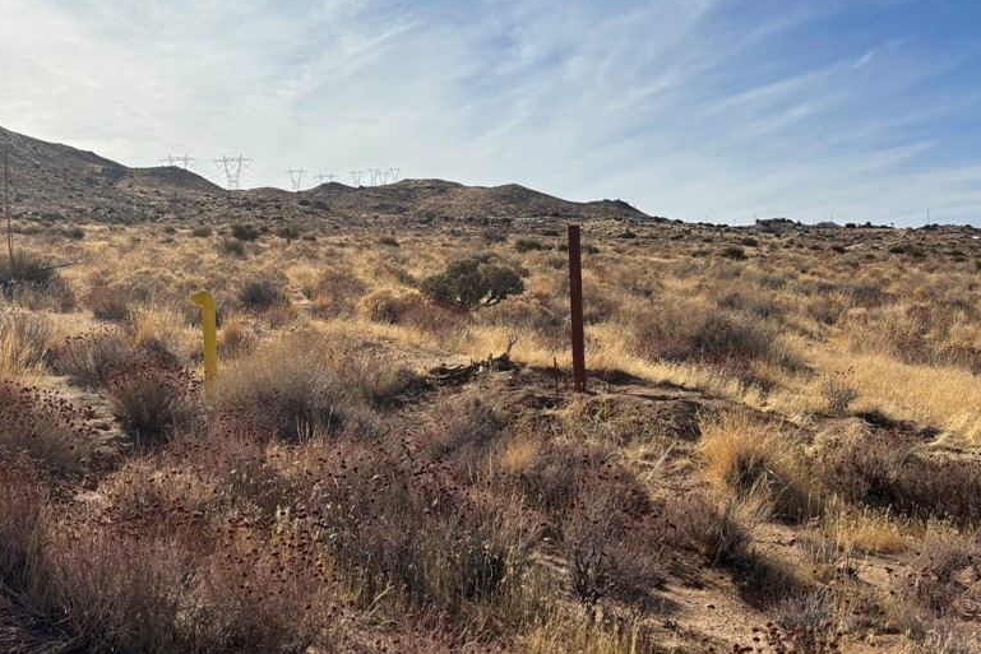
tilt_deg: -2.2
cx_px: 379
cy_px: 300
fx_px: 981
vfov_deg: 36.9
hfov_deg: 52.7
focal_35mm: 36
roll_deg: +1.2
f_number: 1.6
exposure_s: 1/8333
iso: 50
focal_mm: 5.96
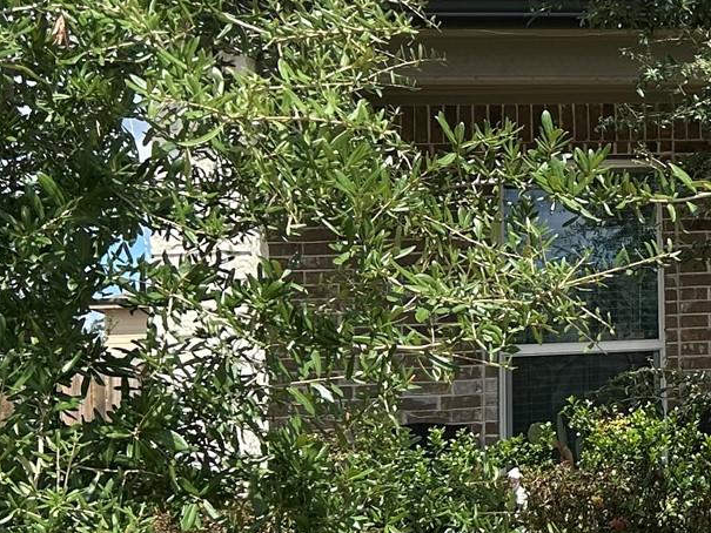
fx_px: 1808
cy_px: 235
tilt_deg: +11.8
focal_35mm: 88
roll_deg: +3.2
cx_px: 974
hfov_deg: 20.0
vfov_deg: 16.8
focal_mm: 5.7
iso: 50
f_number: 1.5
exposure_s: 1/2353
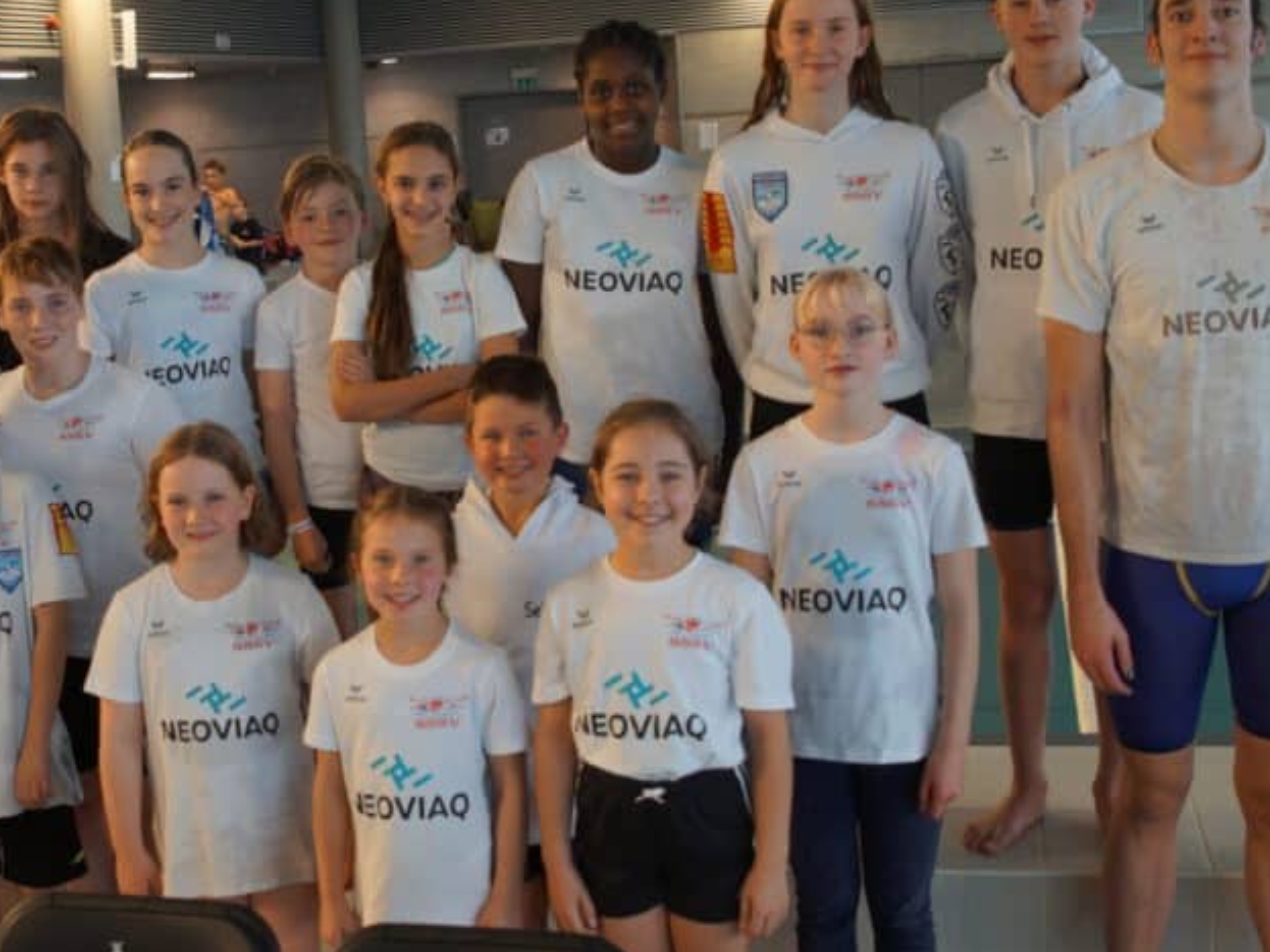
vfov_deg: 29.1
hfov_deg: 37.9
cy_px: 430
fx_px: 1834
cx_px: 446
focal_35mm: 50
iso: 500
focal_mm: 24
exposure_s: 1/160
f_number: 4
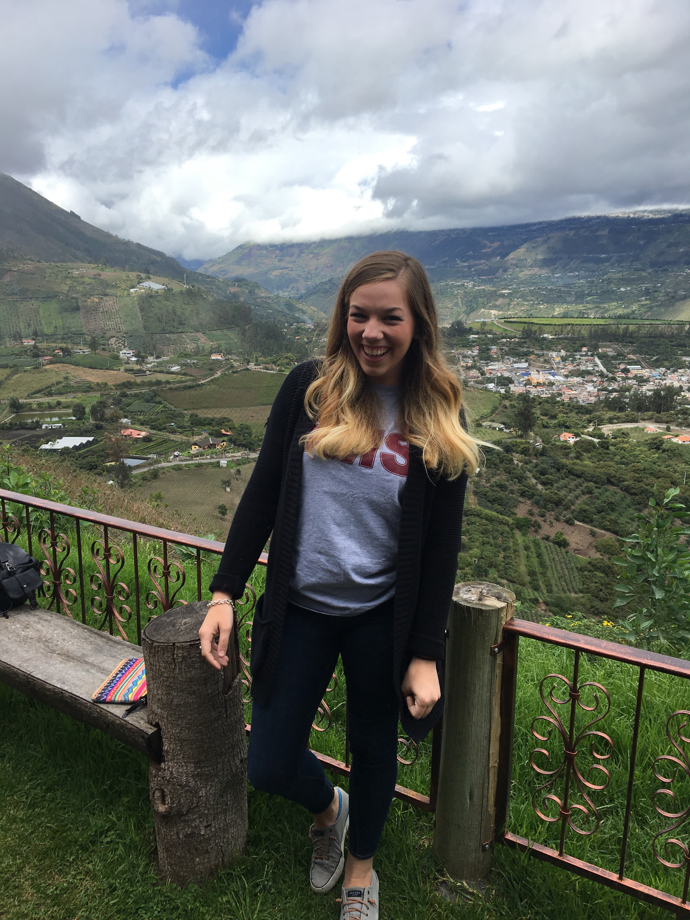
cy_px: 460
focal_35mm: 29
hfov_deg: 48.2
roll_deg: +1.1
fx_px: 771
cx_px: 345
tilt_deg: -14.5
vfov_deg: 61.7
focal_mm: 4.15
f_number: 2.2
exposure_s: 1/1538
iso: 25
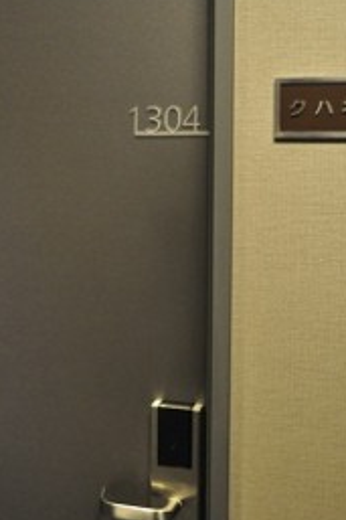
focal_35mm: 63
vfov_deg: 31.9
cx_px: 111
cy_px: 260
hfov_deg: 21.4
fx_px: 909
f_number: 4
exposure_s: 1/10
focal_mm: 24
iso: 1600
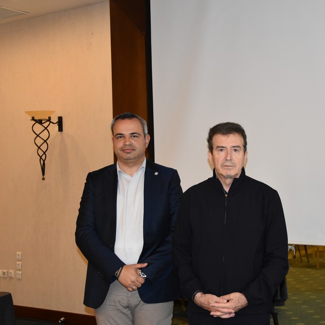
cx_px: 228
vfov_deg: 27.7
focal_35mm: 62
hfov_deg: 27.5
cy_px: 163
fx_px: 659
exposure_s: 1/60
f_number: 4.2
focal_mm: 32
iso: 1600
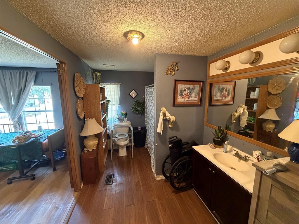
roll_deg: +0.4
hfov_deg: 102.1
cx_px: 150
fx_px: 121
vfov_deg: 85.7
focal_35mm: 14
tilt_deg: -8.2
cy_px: 112
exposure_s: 1/60
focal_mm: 2.22
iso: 800
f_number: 2.2
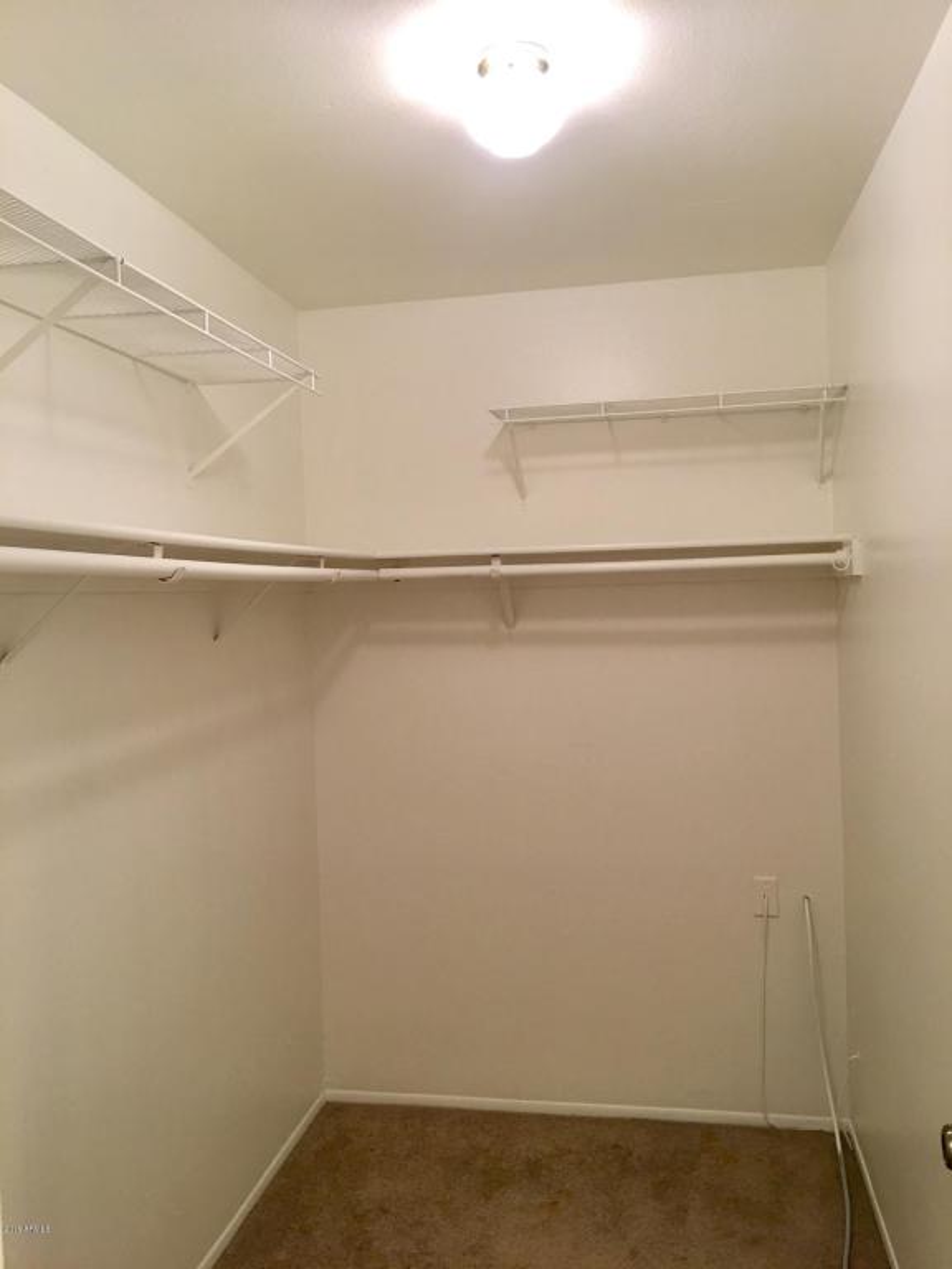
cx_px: 476
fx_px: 1063
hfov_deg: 48.2
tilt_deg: -1.9
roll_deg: +1.1
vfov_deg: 61.7
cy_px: 634
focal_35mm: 29
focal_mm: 4.15
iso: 40
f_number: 2.2
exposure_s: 1/15
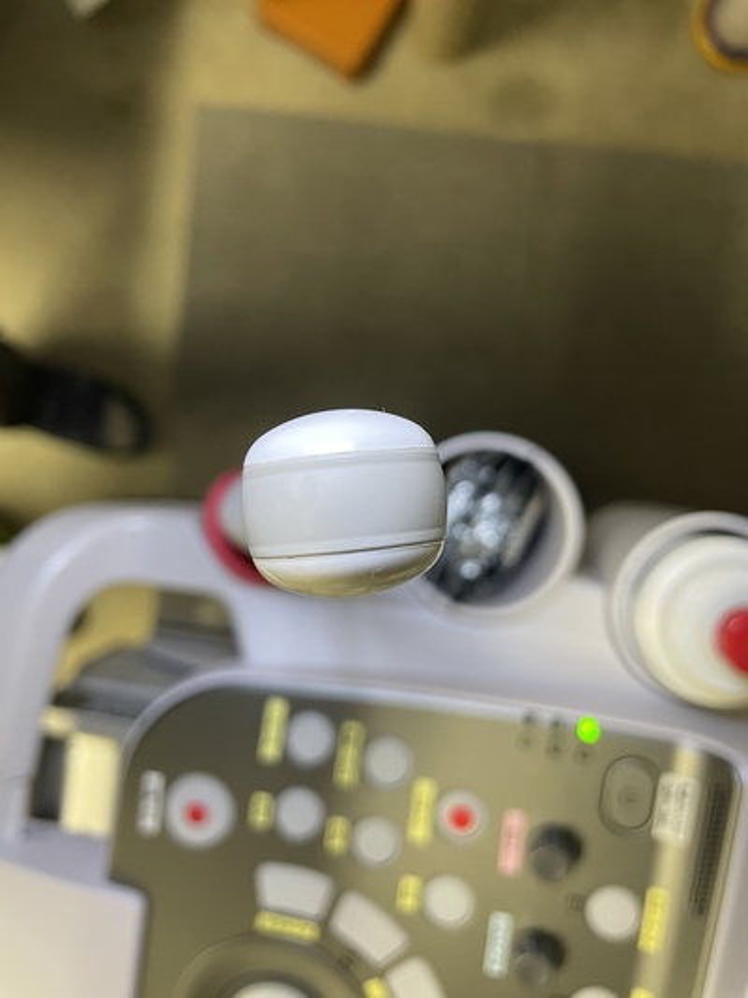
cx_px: 374
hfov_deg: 53.0
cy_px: 499
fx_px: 750
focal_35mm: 26
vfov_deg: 67.3
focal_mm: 4.2
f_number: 1.6
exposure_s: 1/50
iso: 200
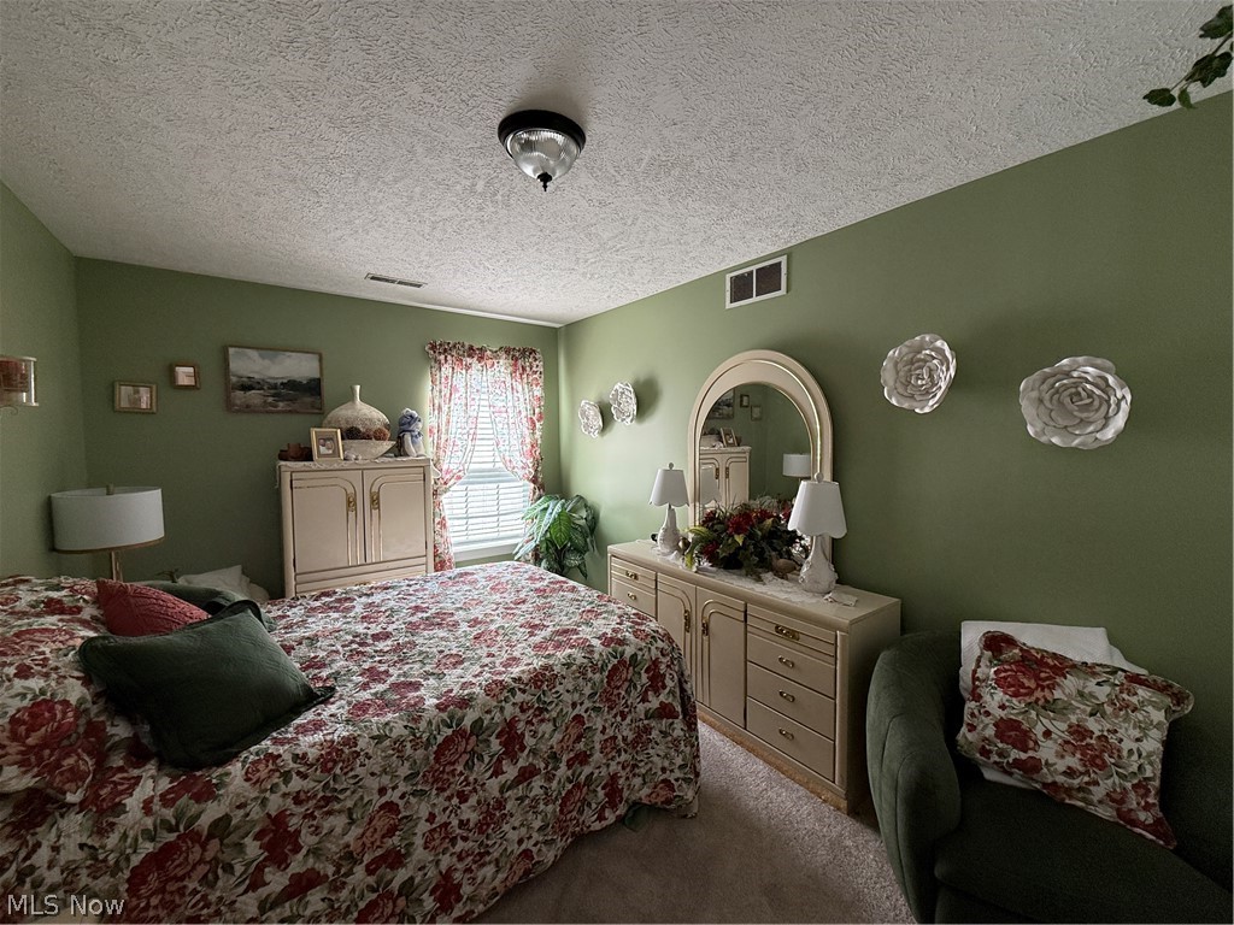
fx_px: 499
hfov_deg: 102.1
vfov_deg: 85.7
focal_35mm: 14
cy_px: 462
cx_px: 617
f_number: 2.2
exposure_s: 1/99
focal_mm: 2.22
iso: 160
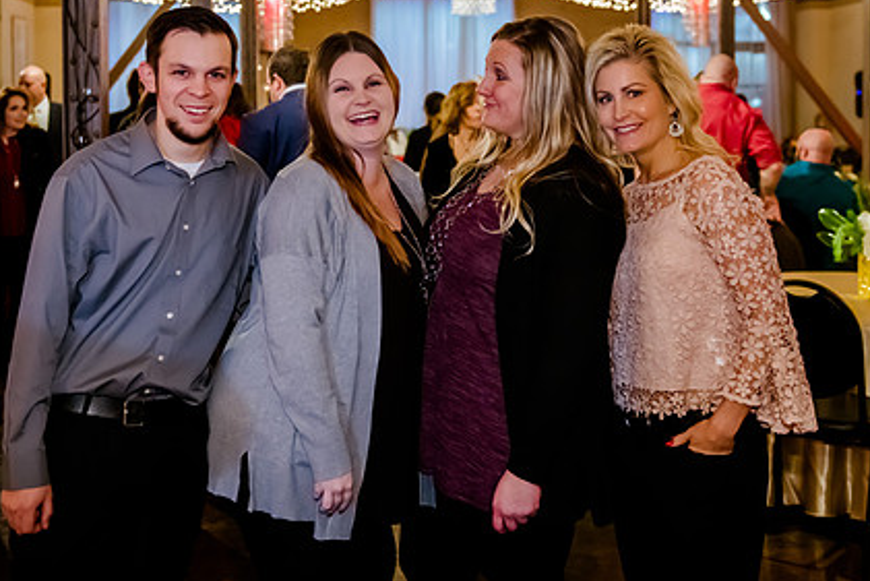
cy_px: 149
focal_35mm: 58
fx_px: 1402
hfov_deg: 34.5
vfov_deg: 23.2
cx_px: 420
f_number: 2.8
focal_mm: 38
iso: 3200
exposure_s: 1/125
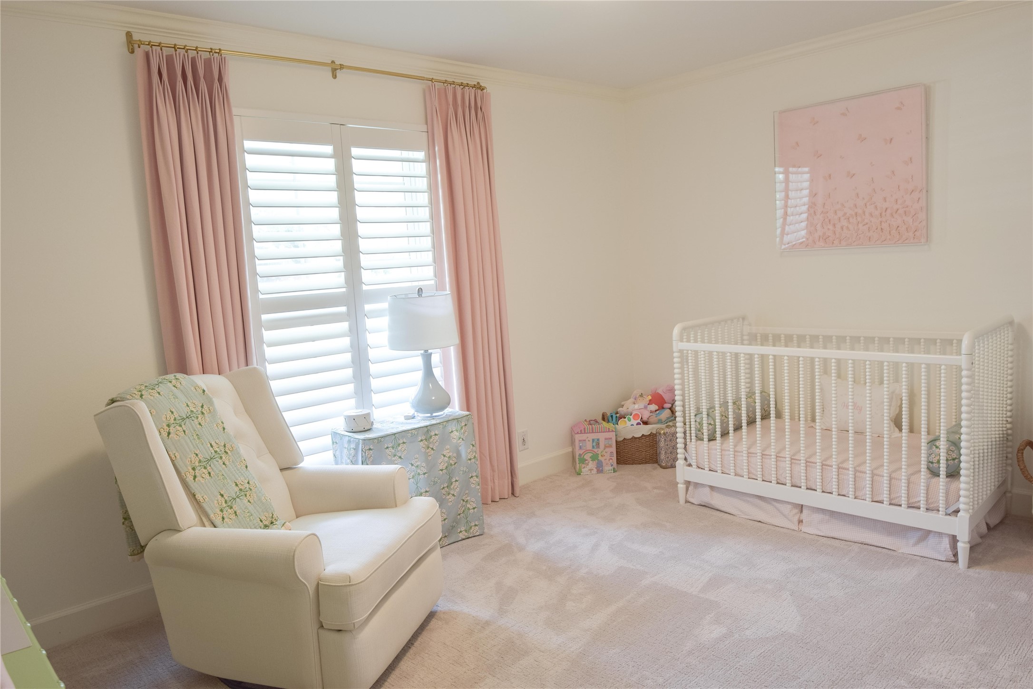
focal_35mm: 24
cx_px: 516
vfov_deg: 53.1
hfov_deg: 73.7
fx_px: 689
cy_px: 344
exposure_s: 1/15
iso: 160
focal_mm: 16
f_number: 4
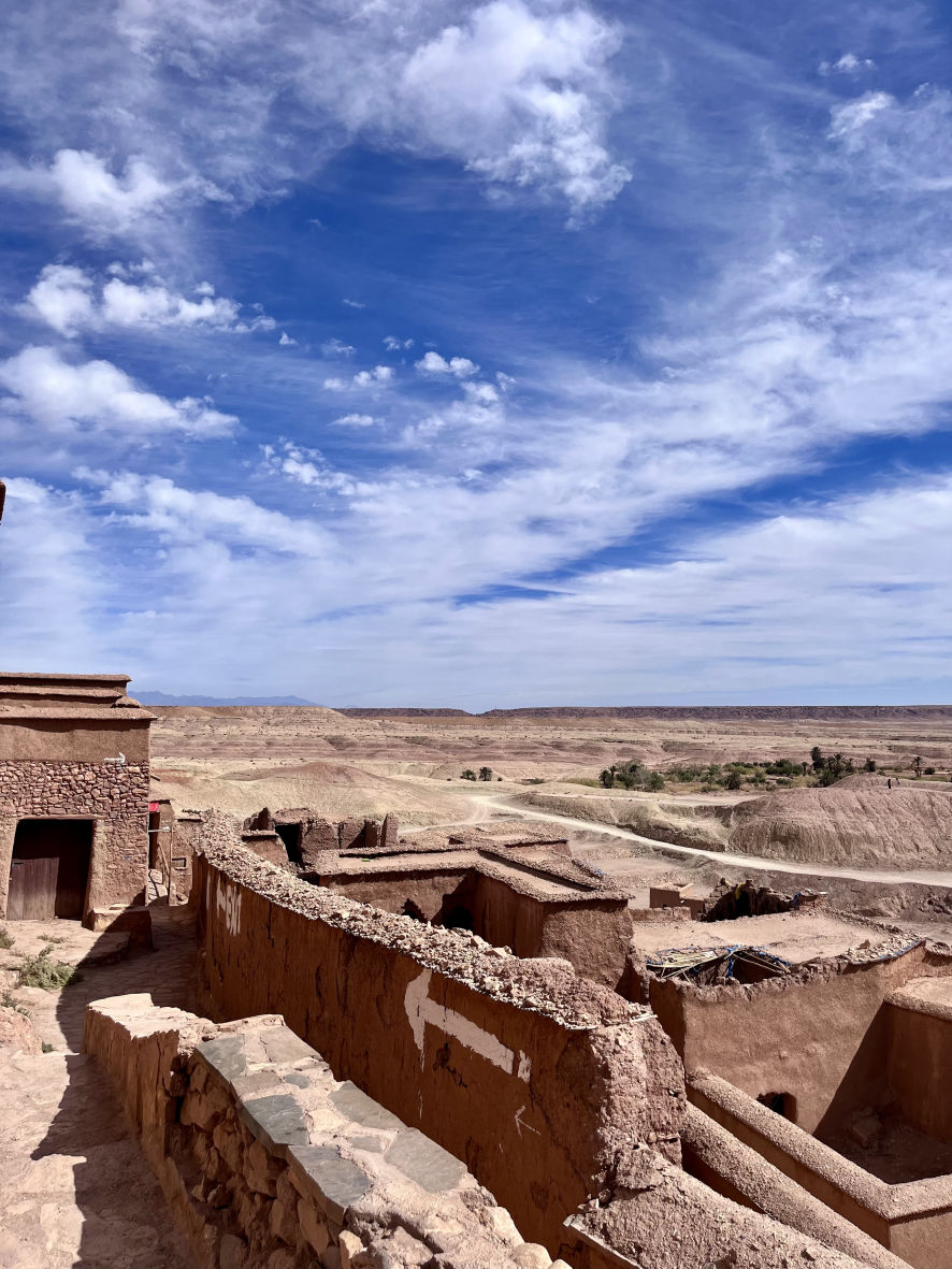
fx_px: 953
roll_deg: +1.6
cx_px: 476
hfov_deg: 53.1
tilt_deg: +4.3
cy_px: 634
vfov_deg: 67.3
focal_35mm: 26
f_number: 1.6
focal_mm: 5.1
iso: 50
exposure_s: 1/7353
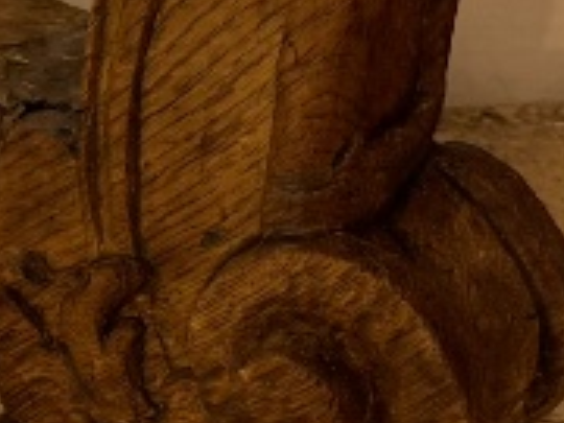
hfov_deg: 10.4
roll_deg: -2.7
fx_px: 2607
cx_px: -846
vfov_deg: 9.3
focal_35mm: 160
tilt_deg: -39.5
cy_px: 128
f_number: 1.78
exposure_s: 1/100
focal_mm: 6.76
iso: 100
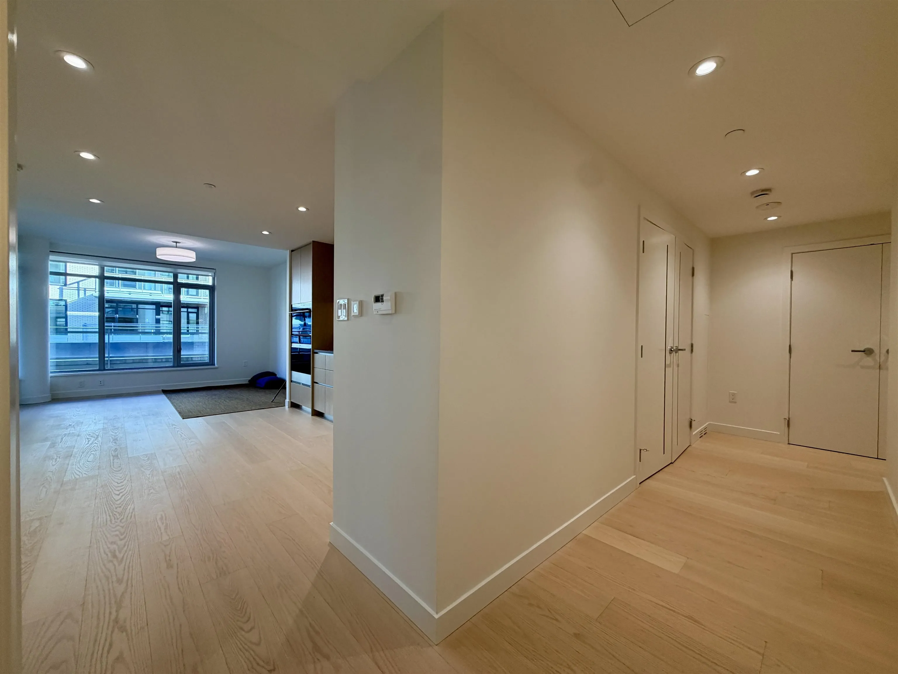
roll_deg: -0.1
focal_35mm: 14
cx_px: 449
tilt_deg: -0.5
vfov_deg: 85.7
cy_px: 337
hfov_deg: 102.1
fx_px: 363
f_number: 2.2
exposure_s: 1/120
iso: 100
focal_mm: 2.22
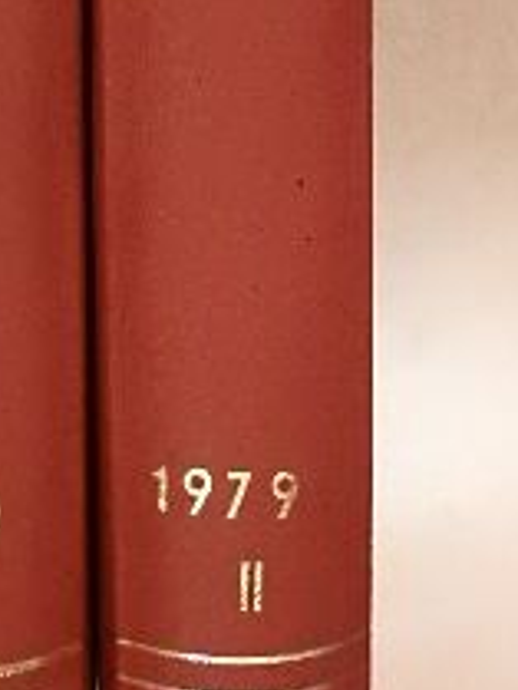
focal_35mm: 92
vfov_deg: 20.1
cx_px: 0
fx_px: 1834
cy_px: -116
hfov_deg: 15.8
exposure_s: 1/80
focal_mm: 5.4
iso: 1600
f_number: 3.5
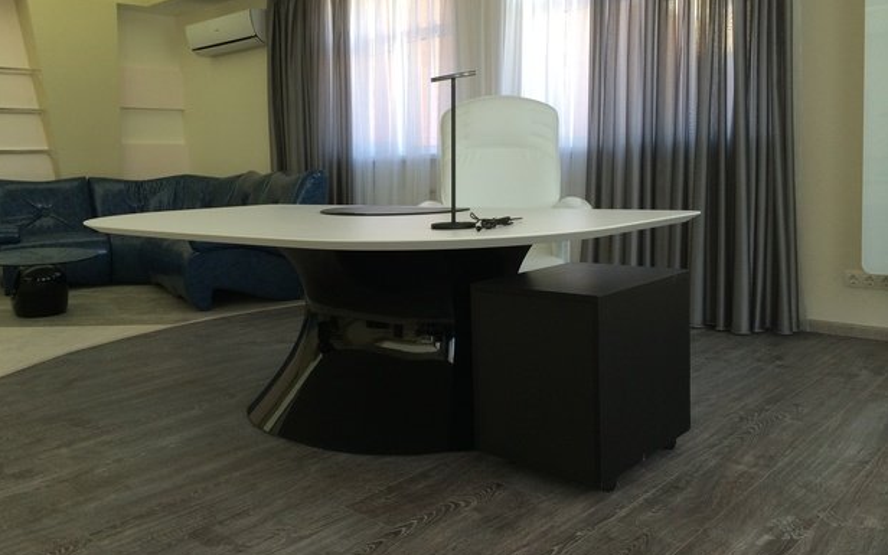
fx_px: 774
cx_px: 444
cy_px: 240
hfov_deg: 59.7
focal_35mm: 32
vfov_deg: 39.4
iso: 64
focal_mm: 4.12
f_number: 2.2
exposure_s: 1/120
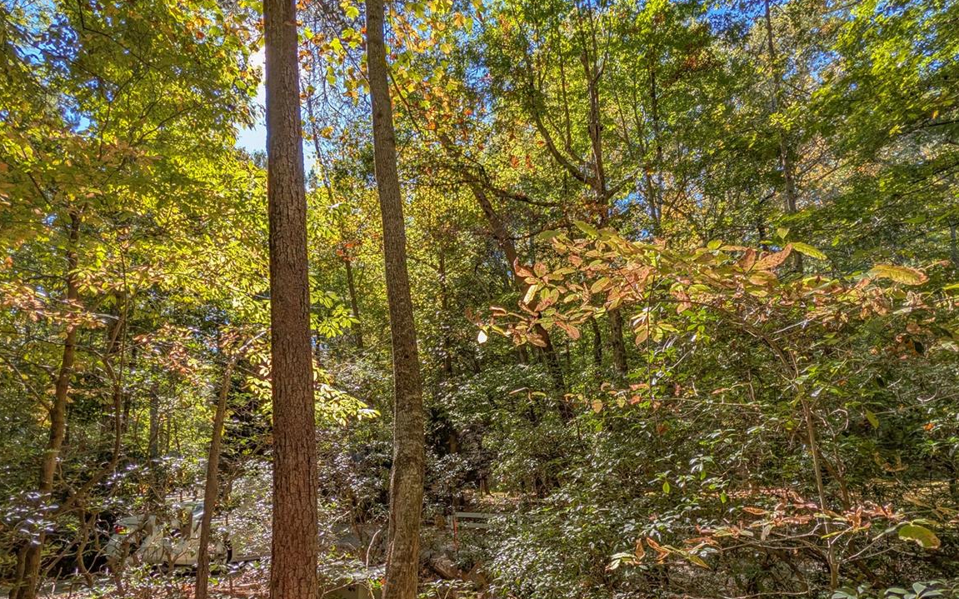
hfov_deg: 94.4
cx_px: 478
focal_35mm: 17
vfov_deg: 66.9
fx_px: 444
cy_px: 377
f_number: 1.7
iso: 61
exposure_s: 1/1020
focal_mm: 2.02
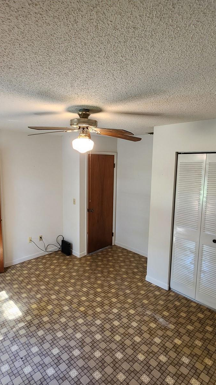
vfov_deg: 89.6
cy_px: 193
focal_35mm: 19
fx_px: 193
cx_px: 86
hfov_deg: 57.9
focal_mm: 2.2
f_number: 2.2
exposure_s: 1/60
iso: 320
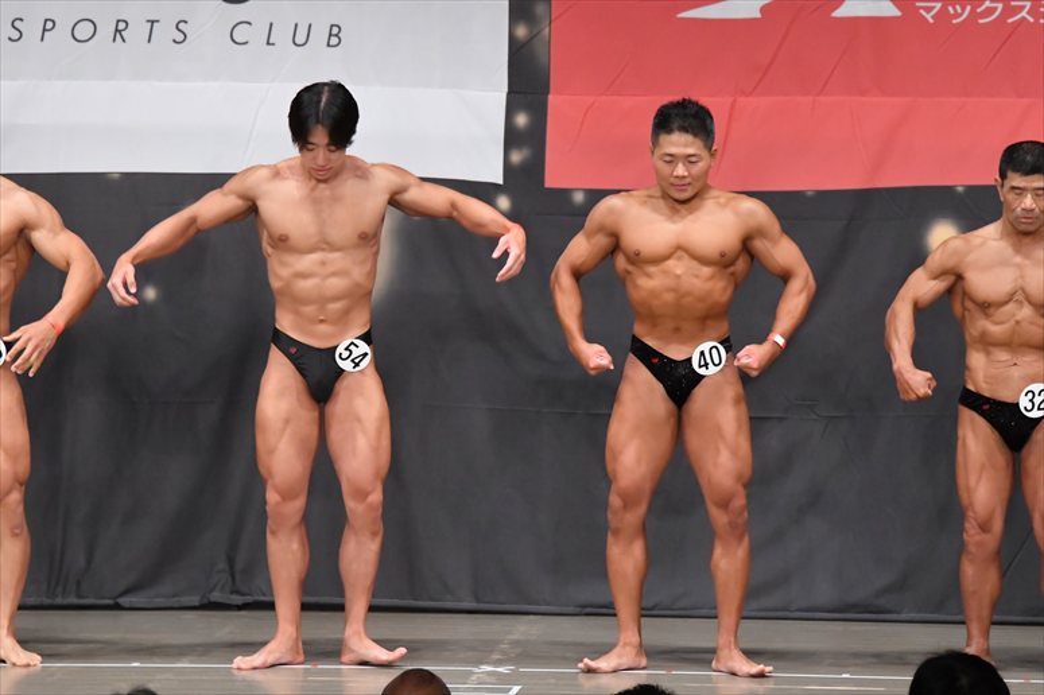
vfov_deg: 6.1
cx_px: 522
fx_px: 6522
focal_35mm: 225
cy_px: 348
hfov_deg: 9.2
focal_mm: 150
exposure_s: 1/400
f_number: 5.6
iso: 6400
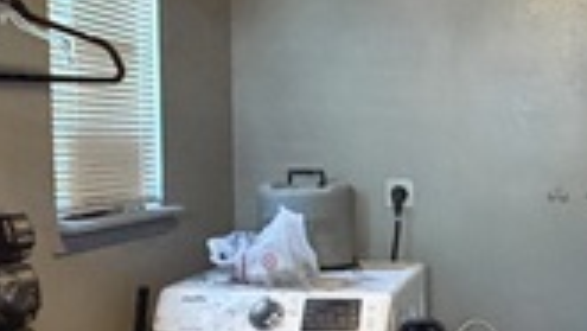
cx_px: 527
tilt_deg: -6.0
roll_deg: -1.2
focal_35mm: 59
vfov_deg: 20.3
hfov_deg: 33.6
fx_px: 919
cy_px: 221
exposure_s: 1/30
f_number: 2.2
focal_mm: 2.22
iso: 1250
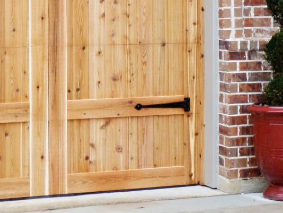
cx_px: 80
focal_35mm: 128
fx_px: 1047
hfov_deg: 15.3
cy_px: 13
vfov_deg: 11.5
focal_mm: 10.1
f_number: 4.4
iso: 320
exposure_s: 1/60
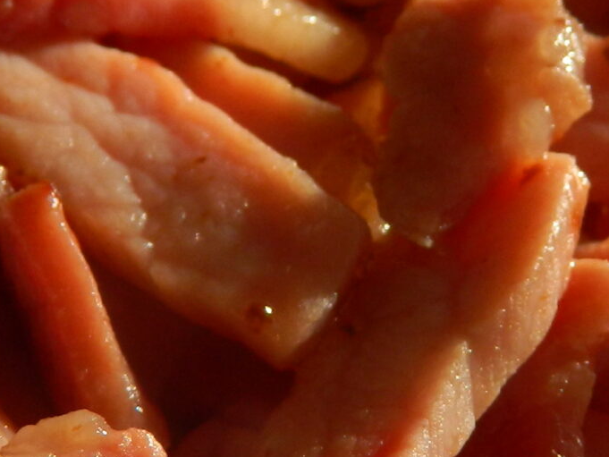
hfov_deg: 20.8
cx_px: 350
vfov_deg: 15.7
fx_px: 1654
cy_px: 248
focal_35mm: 94
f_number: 3.1
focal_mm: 4.5
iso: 80
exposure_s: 1/400
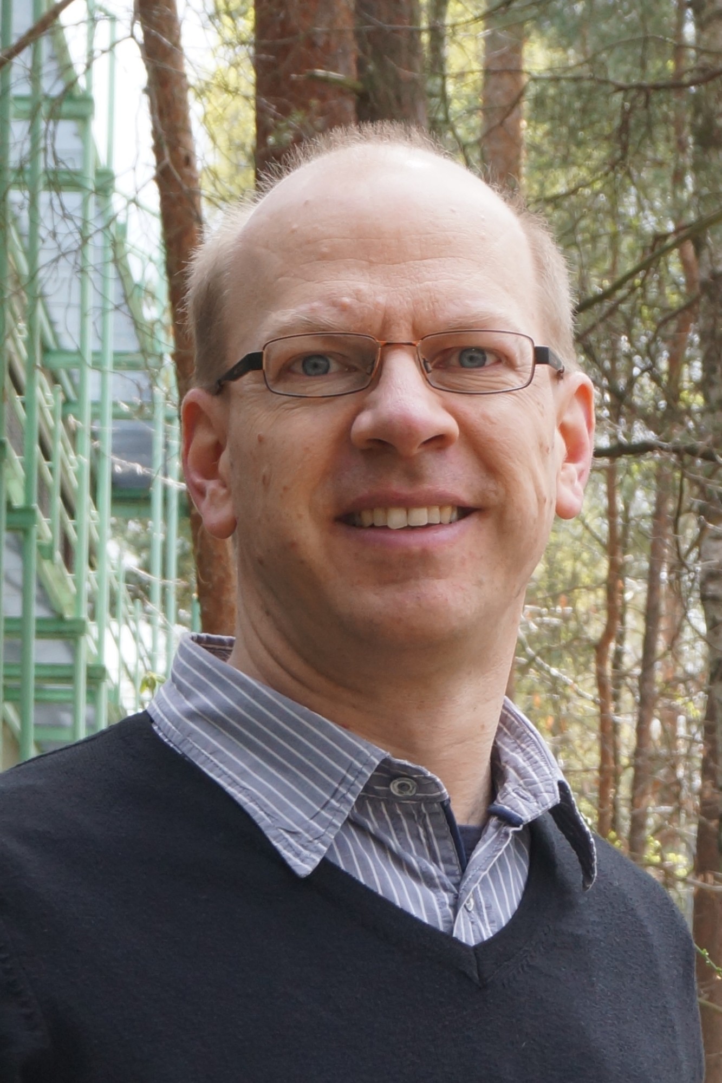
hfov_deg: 20.2
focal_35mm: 68
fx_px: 2031
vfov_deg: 29.9
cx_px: 361
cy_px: 542
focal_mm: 45
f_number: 11
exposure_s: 1/80
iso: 250
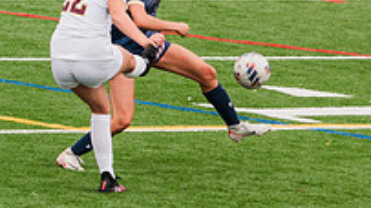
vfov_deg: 1.5
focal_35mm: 810
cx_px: 440
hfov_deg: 2.7
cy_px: 123
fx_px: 7965
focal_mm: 200
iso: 400
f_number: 5.6
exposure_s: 1/1600
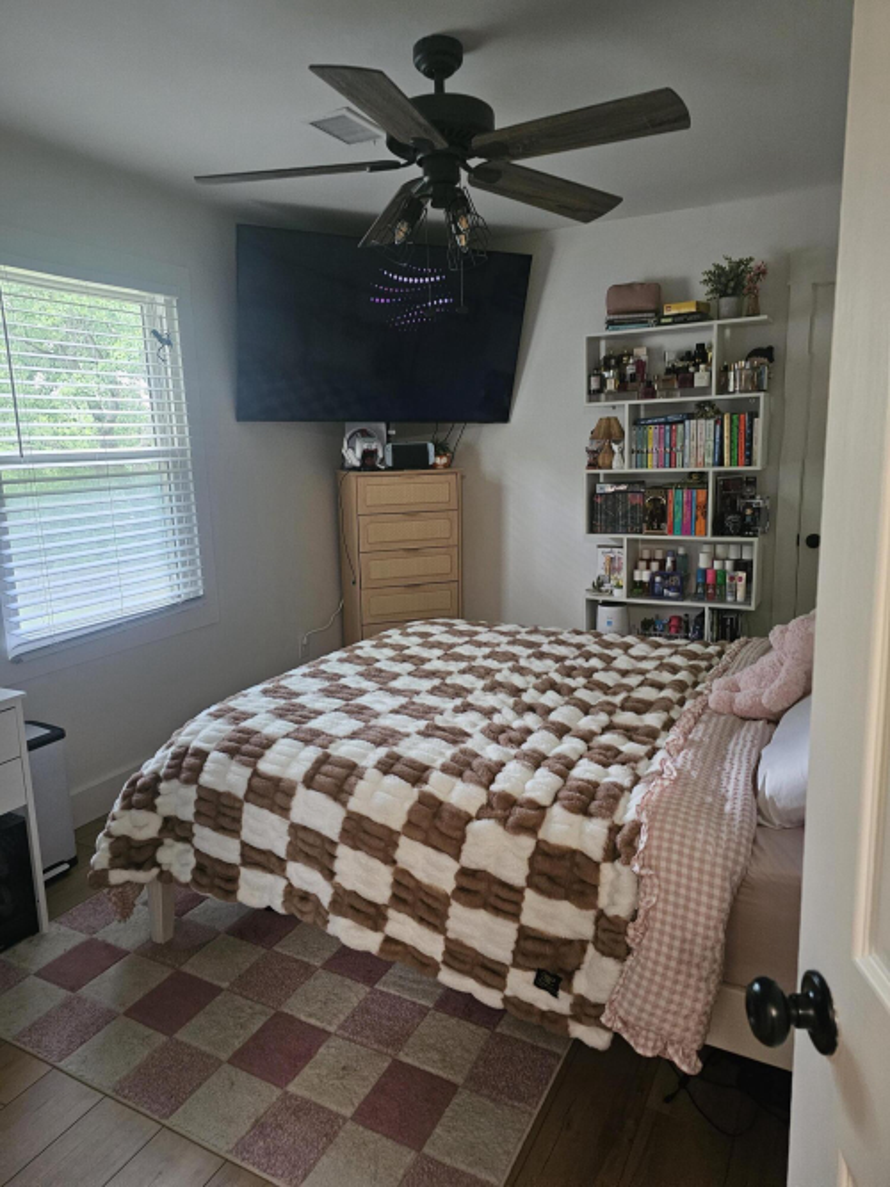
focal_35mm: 23
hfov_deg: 58.9
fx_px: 789
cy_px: 594
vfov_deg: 73.9
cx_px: 445
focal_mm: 6.3
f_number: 1.7
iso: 640
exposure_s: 1/30
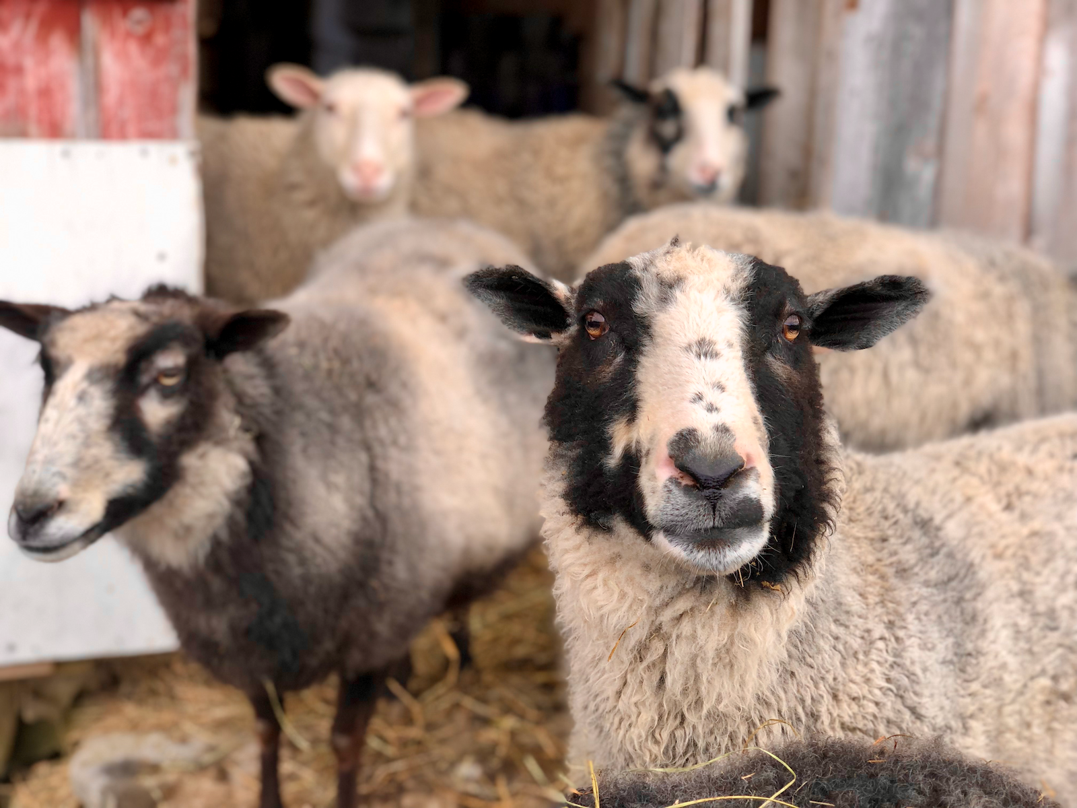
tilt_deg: -11.6
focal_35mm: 52
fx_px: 1618
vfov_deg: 28.0
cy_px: 404
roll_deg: -1.5
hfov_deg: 36.8
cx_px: 538
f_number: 2.4
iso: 16
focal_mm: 6
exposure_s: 1/120
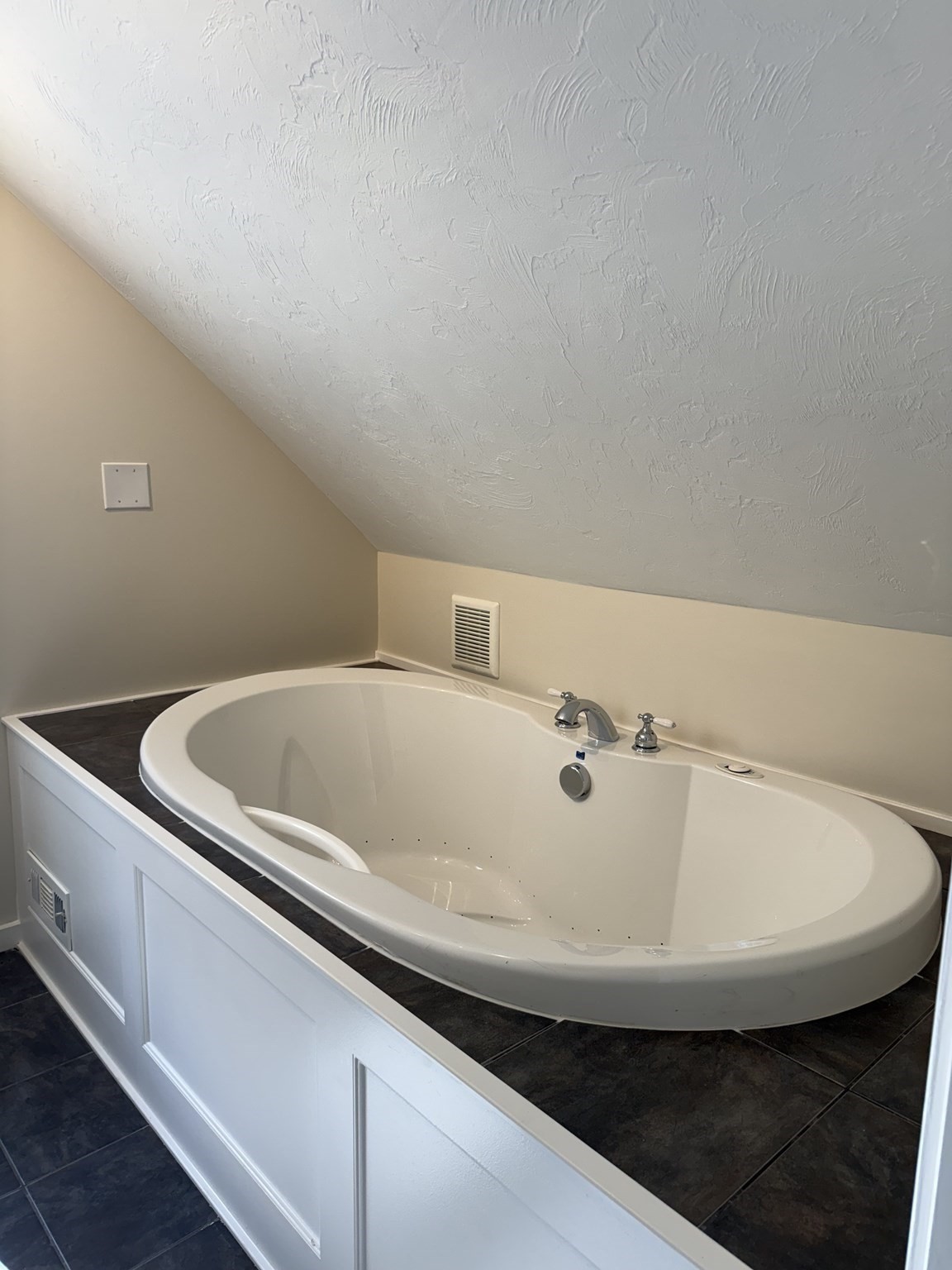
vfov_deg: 71.6
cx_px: 476
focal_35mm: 24
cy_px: 635
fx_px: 880
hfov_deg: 56.8
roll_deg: -1.2
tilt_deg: -9.1
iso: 64
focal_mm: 6.76
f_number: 1.78
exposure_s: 1/120
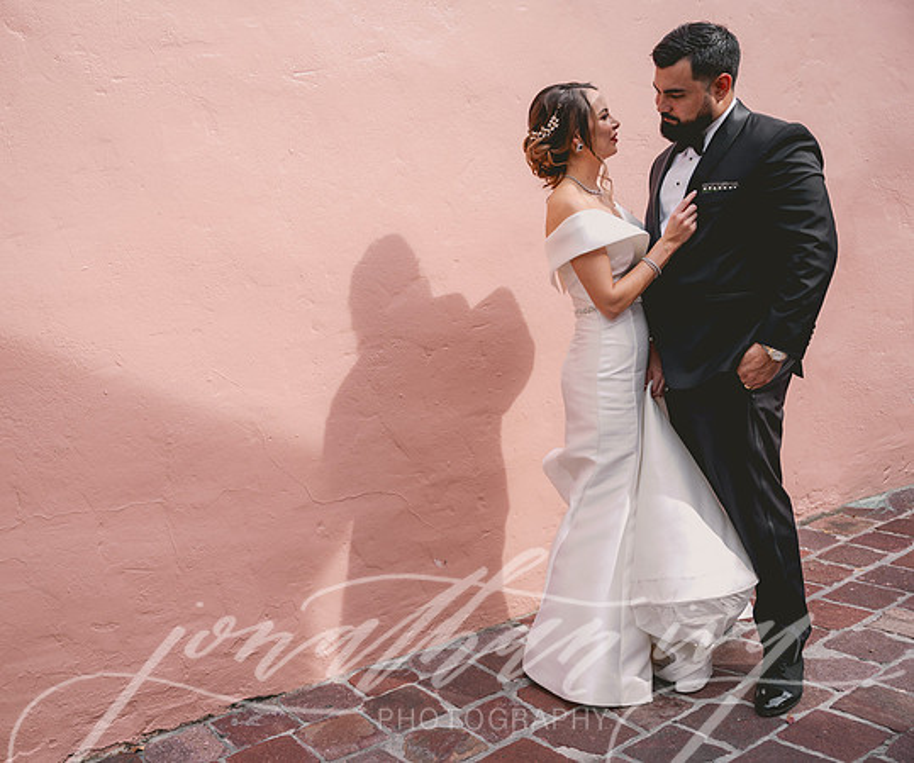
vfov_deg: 41.7
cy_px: 382
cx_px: 341
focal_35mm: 36
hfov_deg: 48.5
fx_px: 1003
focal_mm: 31.5
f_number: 2.8
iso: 64
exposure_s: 1/800
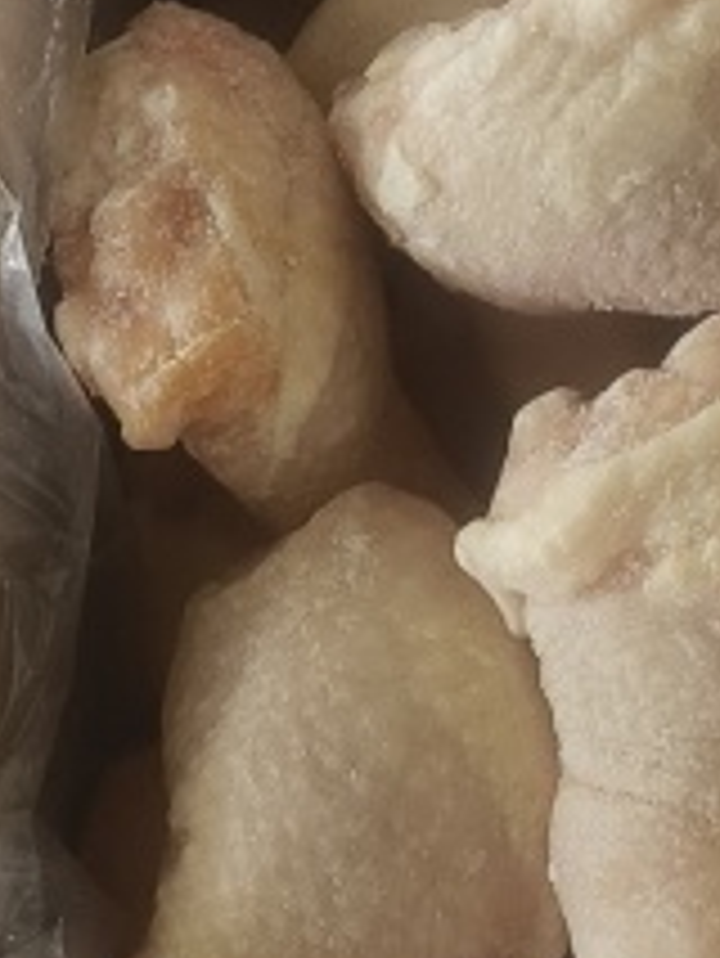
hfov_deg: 12.6
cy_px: -101
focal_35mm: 115
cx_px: 819
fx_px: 3186
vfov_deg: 16.6
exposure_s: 1/50
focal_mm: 5.5
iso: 590
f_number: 1.75
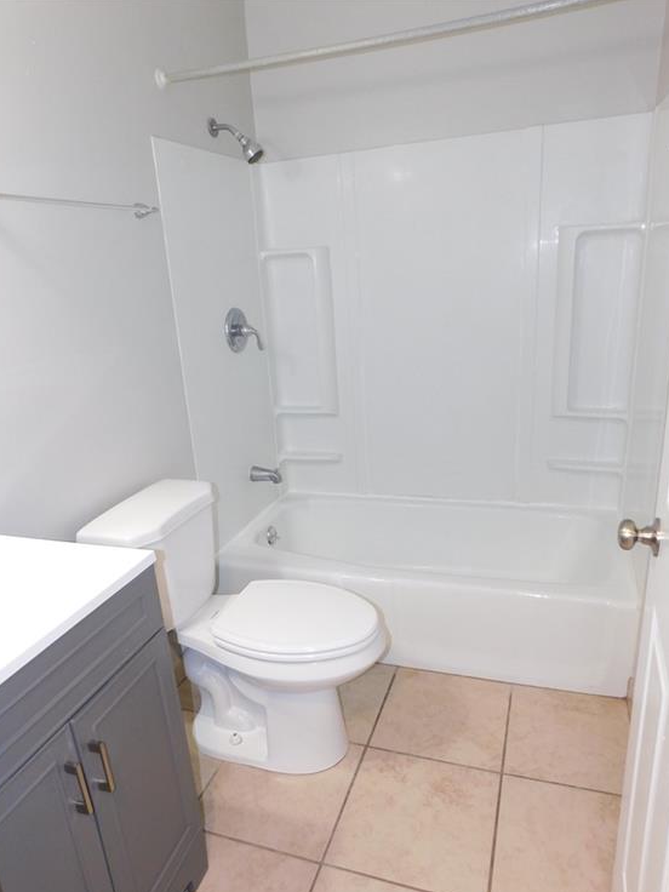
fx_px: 618
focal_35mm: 24
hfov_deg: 56.8
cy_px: 463
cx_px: 336
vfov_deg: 71.6
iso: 200
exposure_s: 1/30
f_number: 3
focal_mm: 4
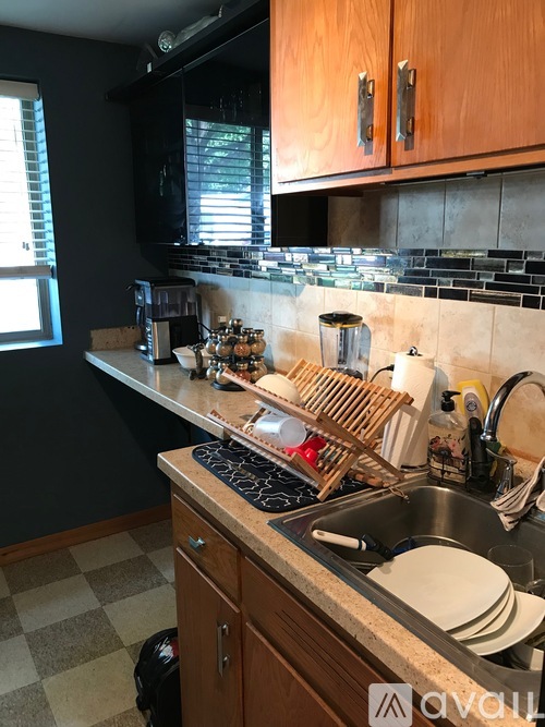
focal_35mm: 28
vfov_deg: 63.5
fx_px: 588
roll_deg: +0.0
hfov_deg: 49.7
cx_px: 272
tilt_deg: -10.2
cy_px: 364
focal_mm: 3.99
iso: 50
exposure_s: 1/15
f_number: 1.8
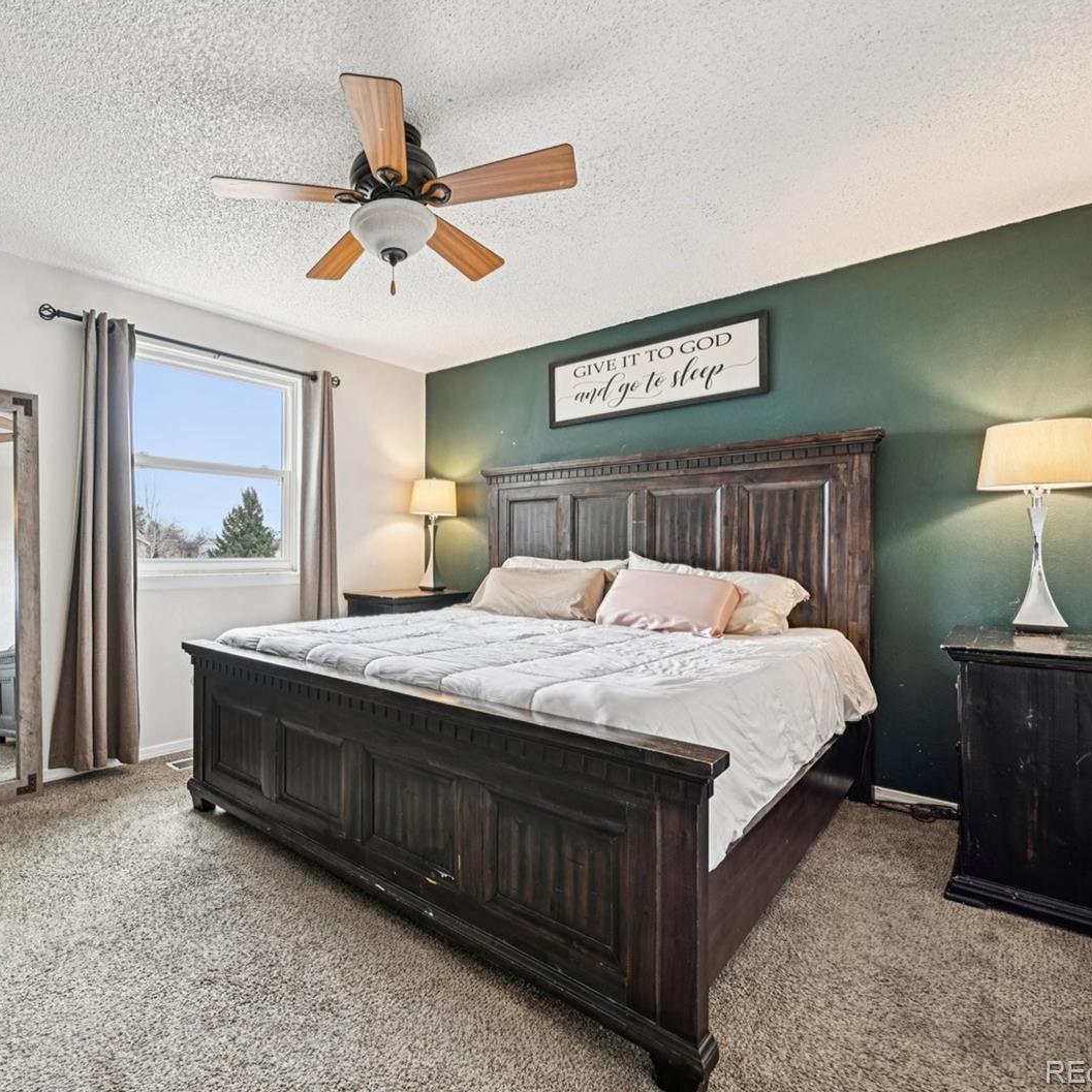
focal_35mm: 18
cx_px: 386
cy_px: 543
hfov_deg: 78.7
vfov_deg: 80.7
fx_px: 642
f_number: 8
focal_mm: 14
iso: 400
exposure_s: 1/13
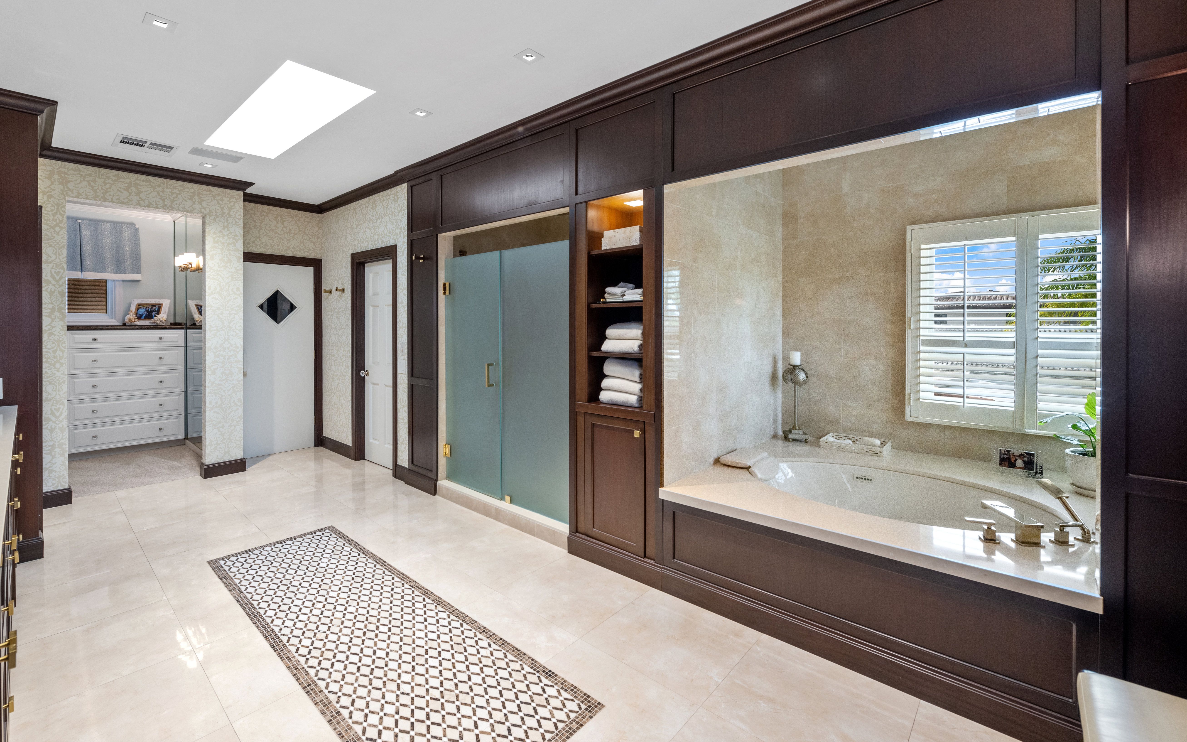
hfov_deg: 101.4
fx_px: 485
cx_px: 573
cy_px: 349
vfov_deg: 74.7
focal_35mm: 15
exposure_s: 1/2.5
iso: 500
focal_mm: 14
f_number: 8
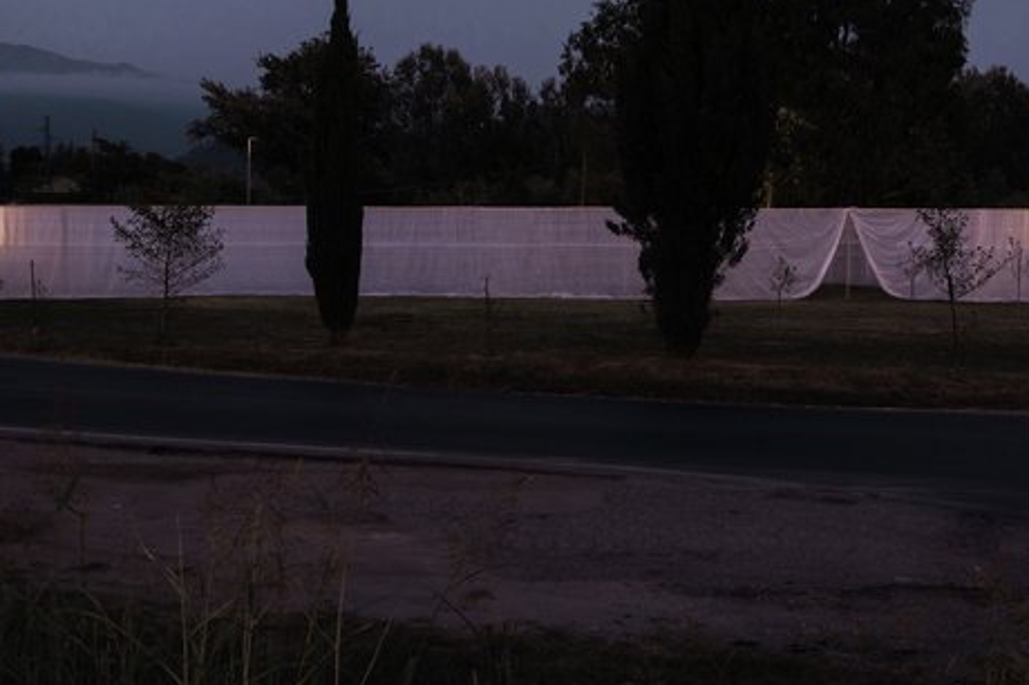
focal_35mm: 47
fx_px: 1342
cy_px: 176
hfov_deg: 41.9
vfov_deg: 28.2
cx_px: 519
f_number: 3.5
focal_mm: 18
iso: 200
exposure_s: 1/3
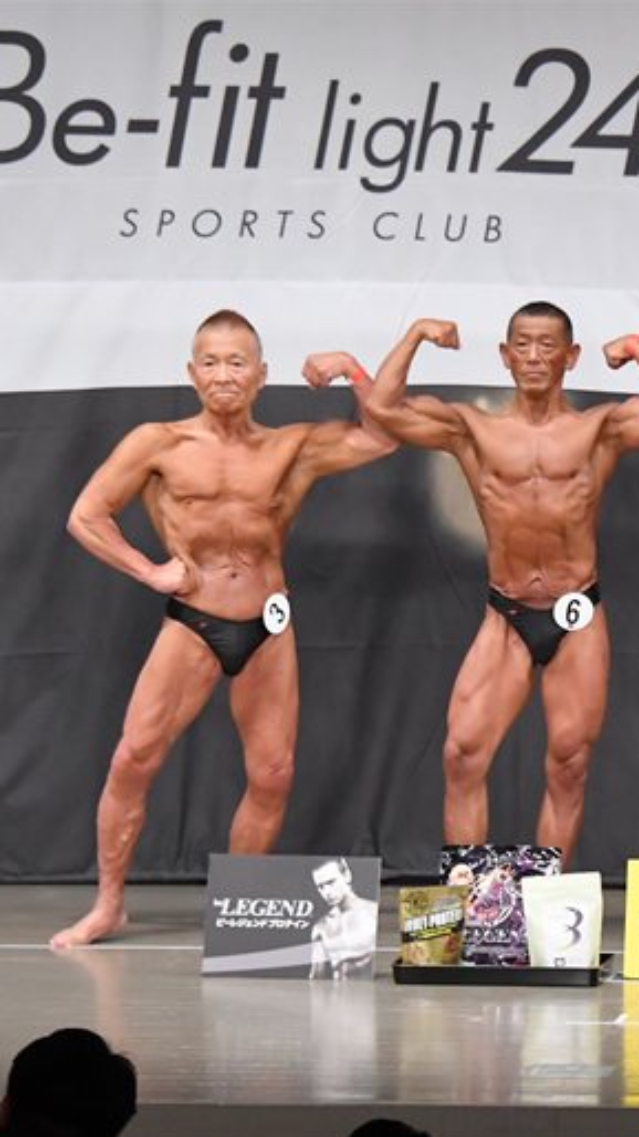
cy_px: 568
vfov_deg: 9.1
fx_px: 7141
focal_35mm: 237
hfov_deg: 5.1
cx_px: 804
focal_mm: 100
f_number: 5.6
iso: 6400
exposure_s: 1/400
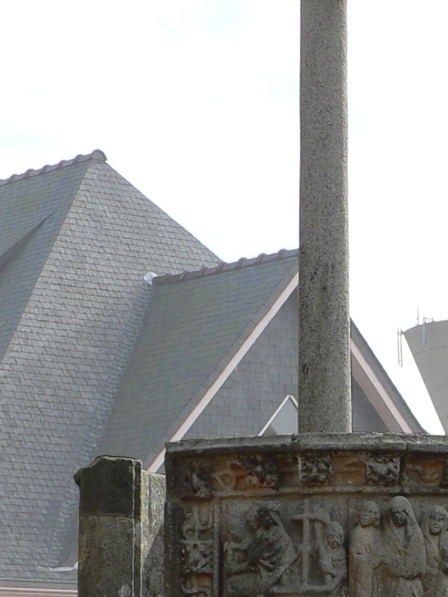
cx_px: 343
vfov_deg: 10.2
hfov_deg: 7.6
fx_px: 3349
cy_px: 425
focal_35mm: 194
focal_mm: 9.8
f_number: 4
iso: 80
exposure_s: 1/320
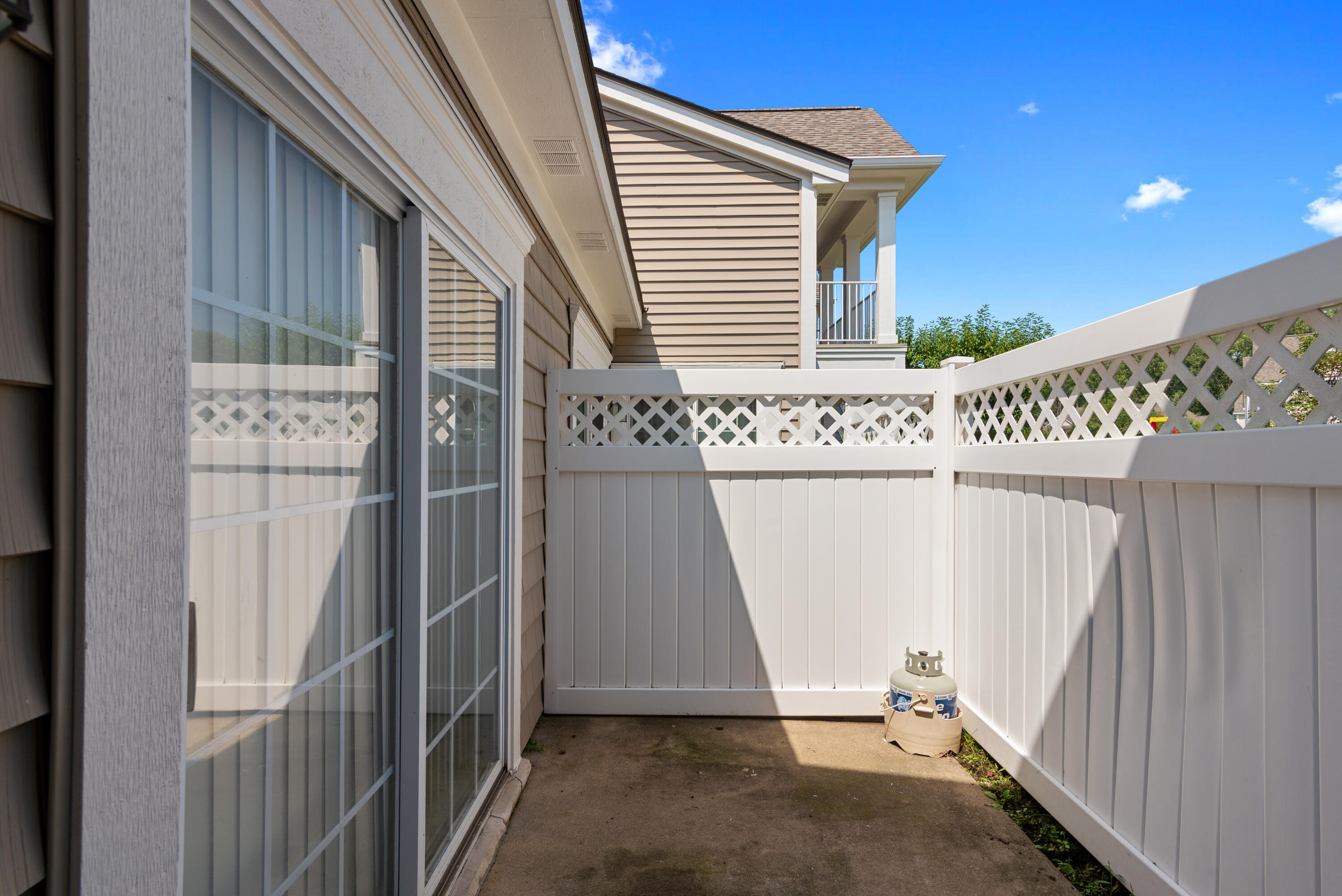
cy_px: 448
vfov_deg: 70.5
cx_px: 671
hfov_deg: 93.3
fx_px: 634
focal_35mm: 17
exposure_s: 1/400
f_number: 9
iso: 200
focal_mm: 17
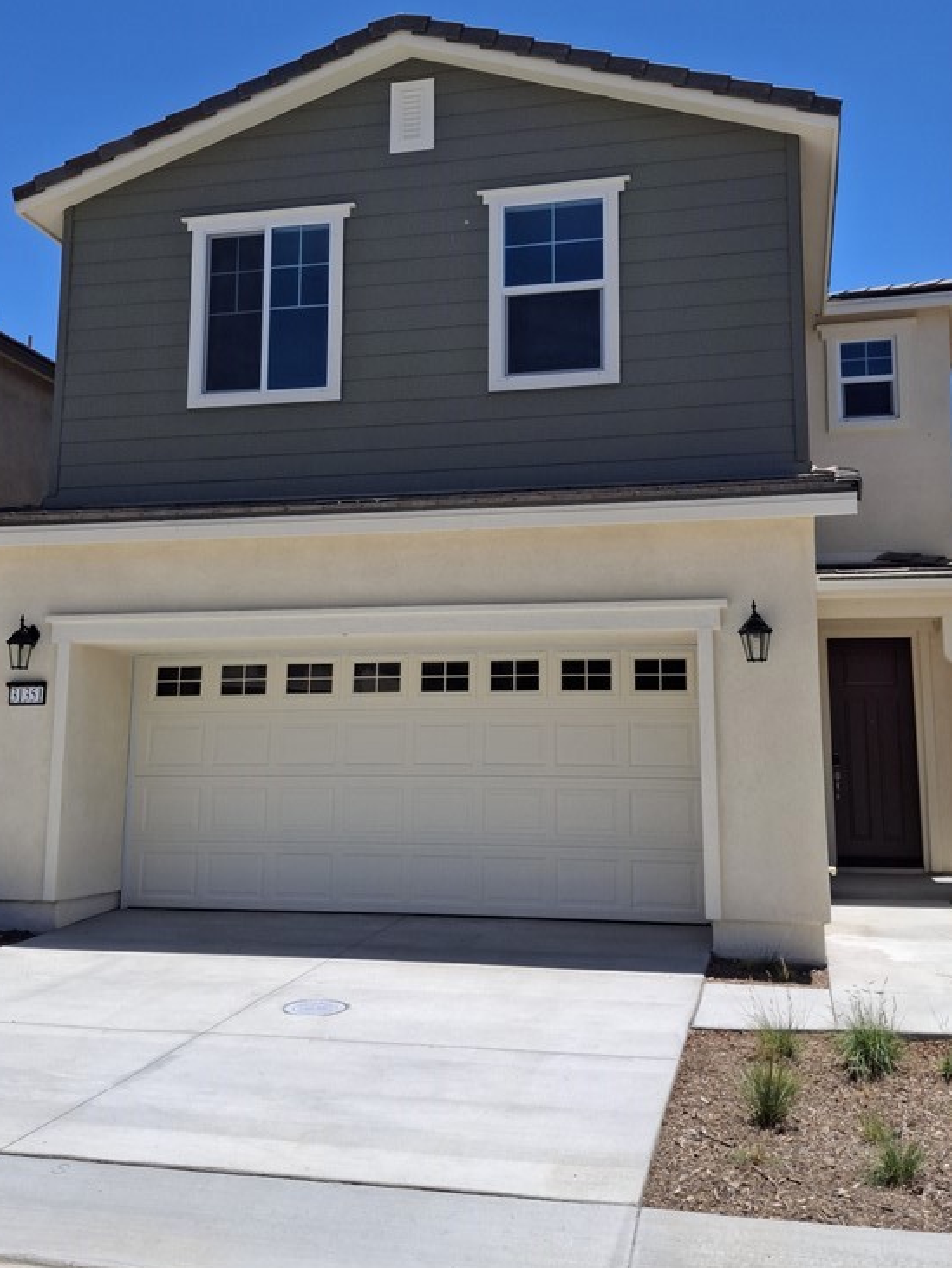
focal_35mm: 35
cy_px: 567
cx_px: 505
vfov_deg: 52.5
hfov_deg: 40.7
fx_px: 1282
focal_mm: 4.69
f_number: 1.8
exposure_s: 1/1541
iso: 32
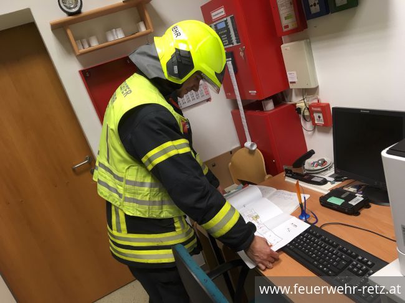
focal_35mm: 29
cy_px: 152
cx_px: 202
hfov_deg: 61.7
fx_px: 339
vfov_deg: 48.2
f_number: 2.2
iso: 100
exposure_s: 1/33
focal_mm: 4.15
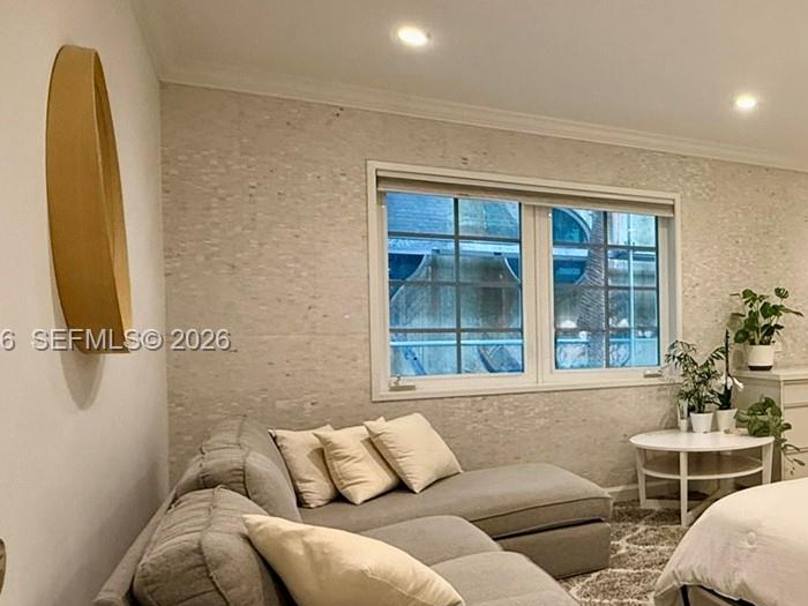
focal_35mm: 32
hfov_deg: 47.8
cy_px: 342
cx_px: 794
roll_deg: +0.5
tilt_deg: -0.9
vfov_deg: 44.1
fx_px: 747
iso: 250
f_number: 2.2
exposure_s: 1/60
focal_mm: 2.22
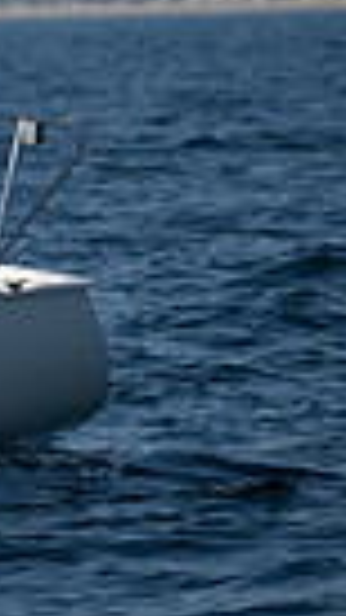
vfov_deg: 3.0
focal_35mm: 708
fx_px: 11555
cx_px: -854
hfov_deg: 1.7
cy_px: -65
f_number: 4.8
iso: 400
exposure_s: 1/4000
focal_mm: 160
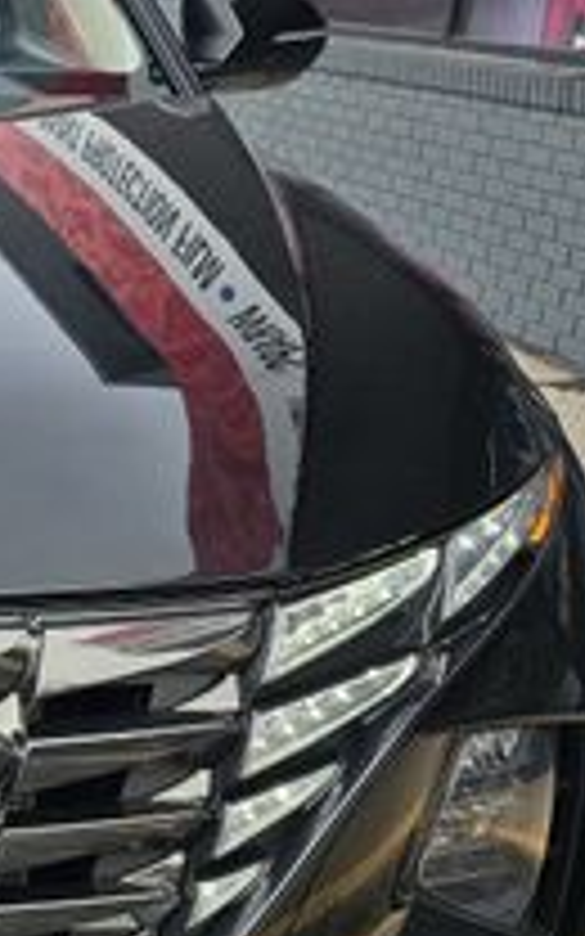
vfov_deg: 27.4
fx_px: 1913
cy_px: 572
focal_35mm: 75
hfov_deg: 15.5
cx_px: -387
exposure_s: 1/260
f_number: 1.7
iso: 10
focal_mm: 6.3
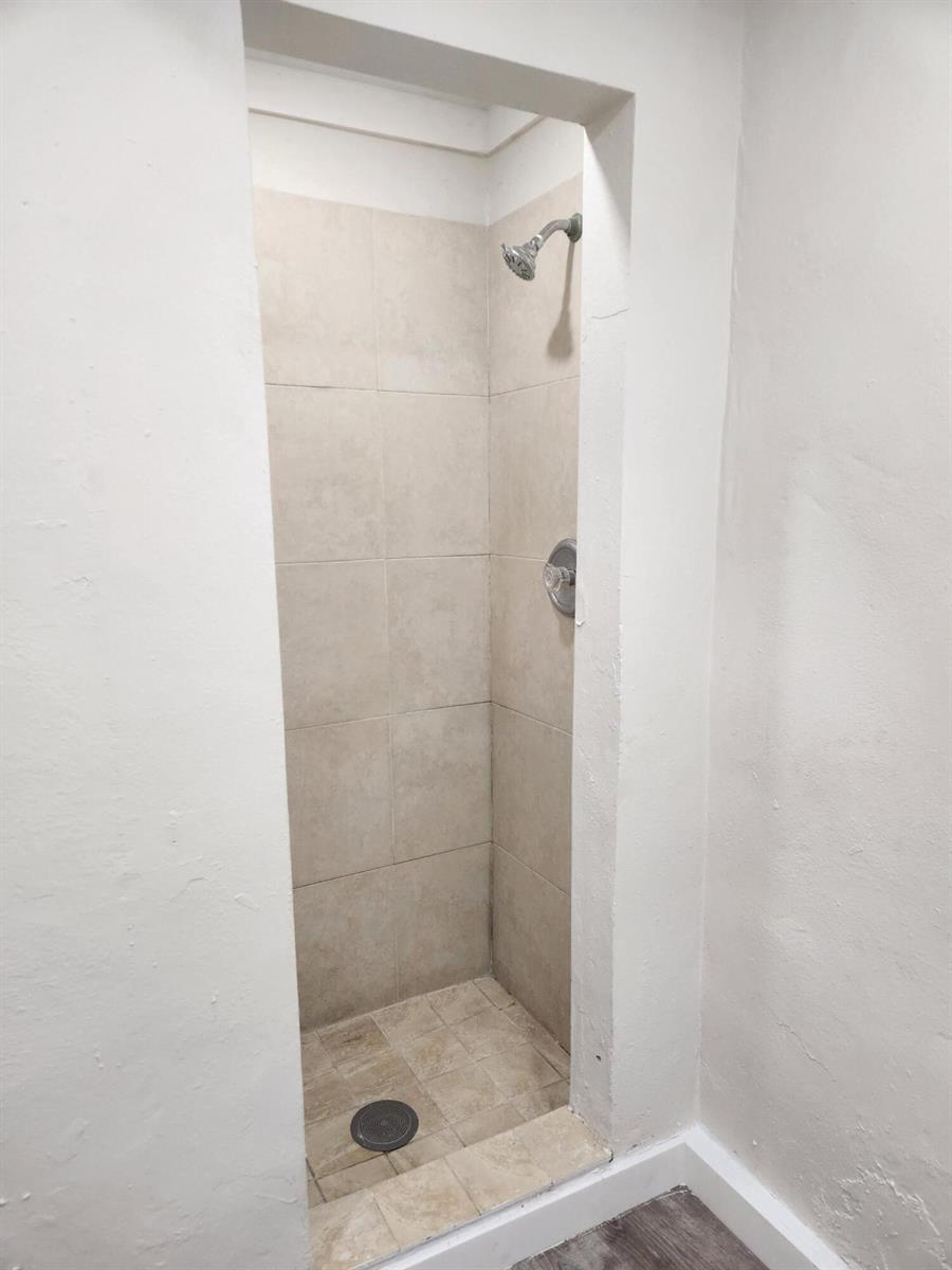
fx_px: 843
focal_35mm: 23
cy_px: 635
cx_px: 476
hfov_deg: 58.9
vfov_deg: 73.9
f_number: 1.8
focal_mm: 5.4
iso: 200
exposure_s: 1/120
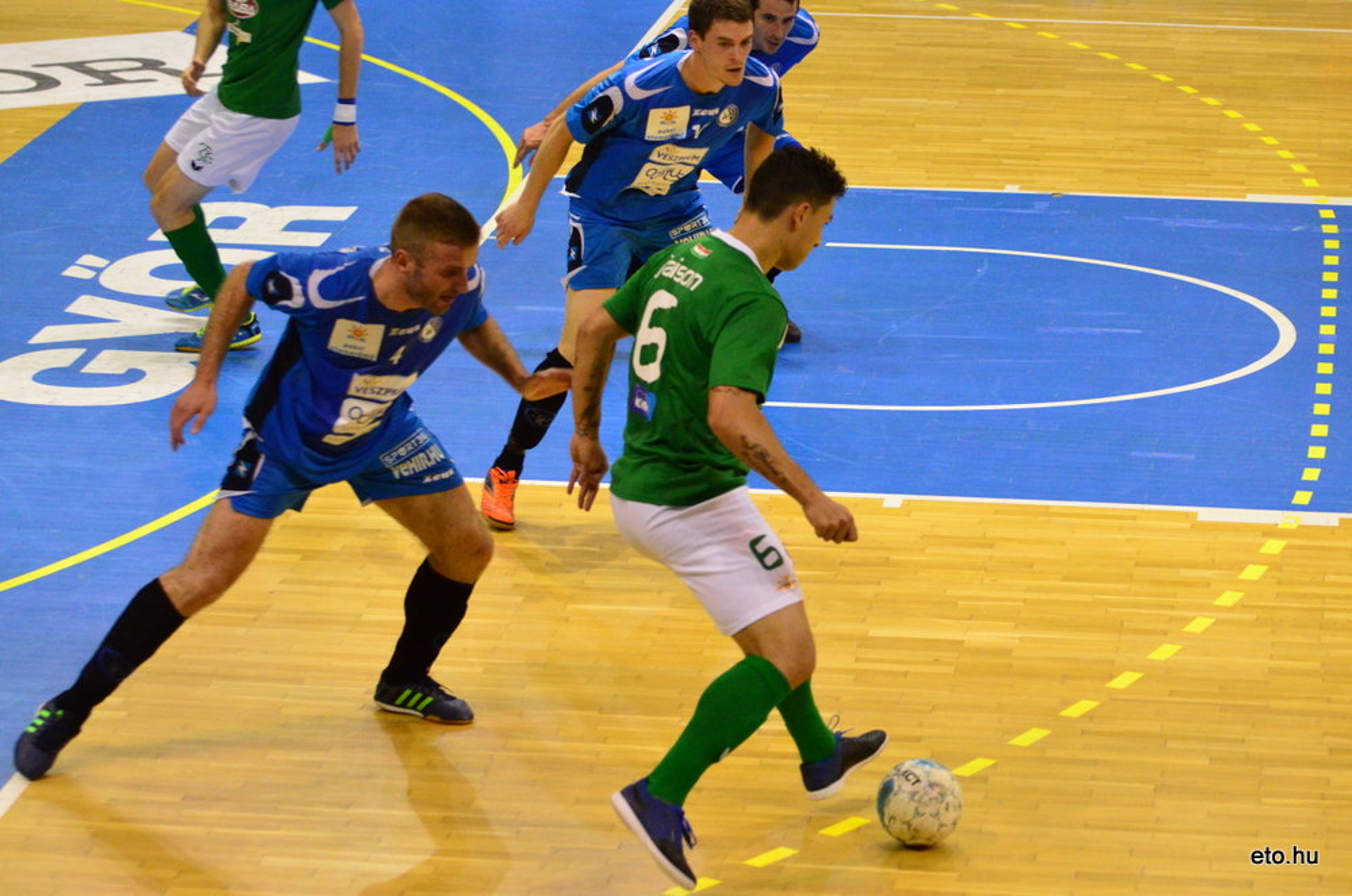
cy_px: 448
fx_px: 5342
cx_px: 676
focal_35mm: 142
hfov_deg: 14.4
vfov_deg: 9.6
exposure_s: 1/500
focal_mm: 95
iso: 5000
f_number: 4.5
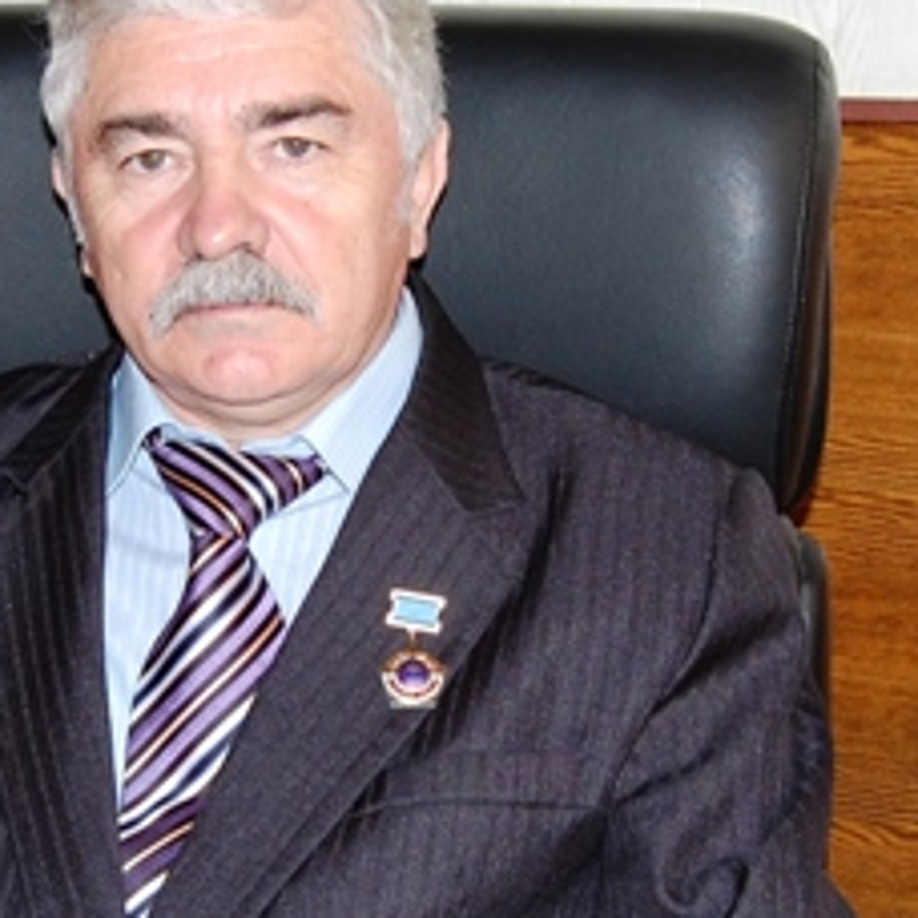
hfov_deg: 37.2
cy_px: 427
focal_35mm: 45
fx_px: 1350
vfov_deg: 37.5
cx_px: 310
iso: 200
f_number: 5.6
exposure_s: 1/125
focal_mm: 18
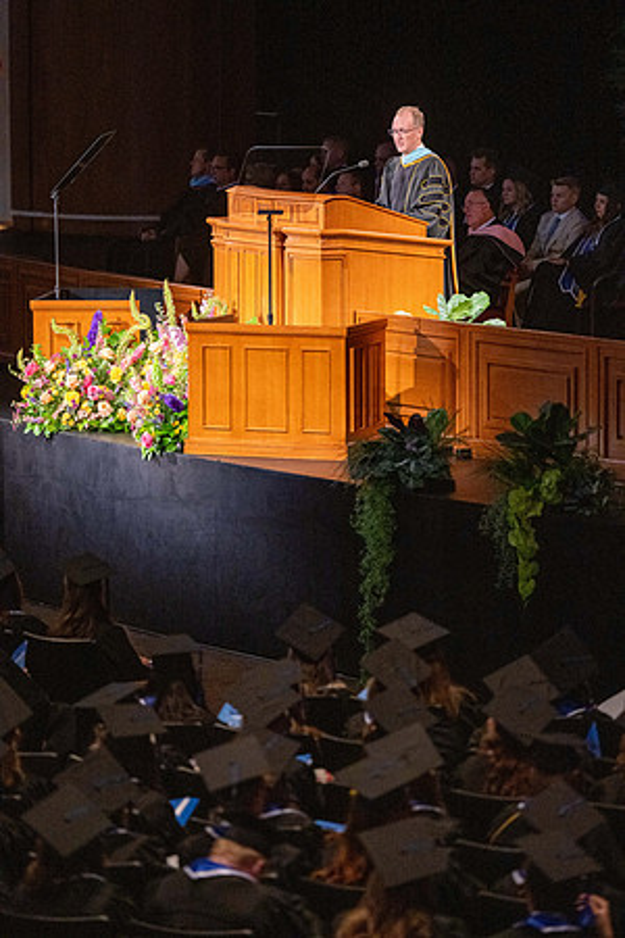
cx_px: 312
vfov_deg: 10.3
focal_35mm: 200
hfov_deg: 6.9
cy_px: 469
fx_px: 5208
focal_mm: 200
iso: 2000
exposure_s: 1/160
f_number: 2.8
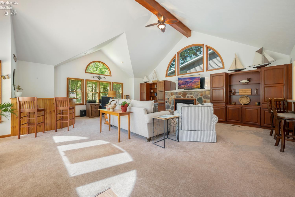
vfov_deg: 81.2
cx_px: 148
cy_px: 98
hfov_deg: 104.3
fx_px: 115
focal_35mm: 14
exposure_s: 1/4
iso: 320
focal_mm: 14
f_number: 8
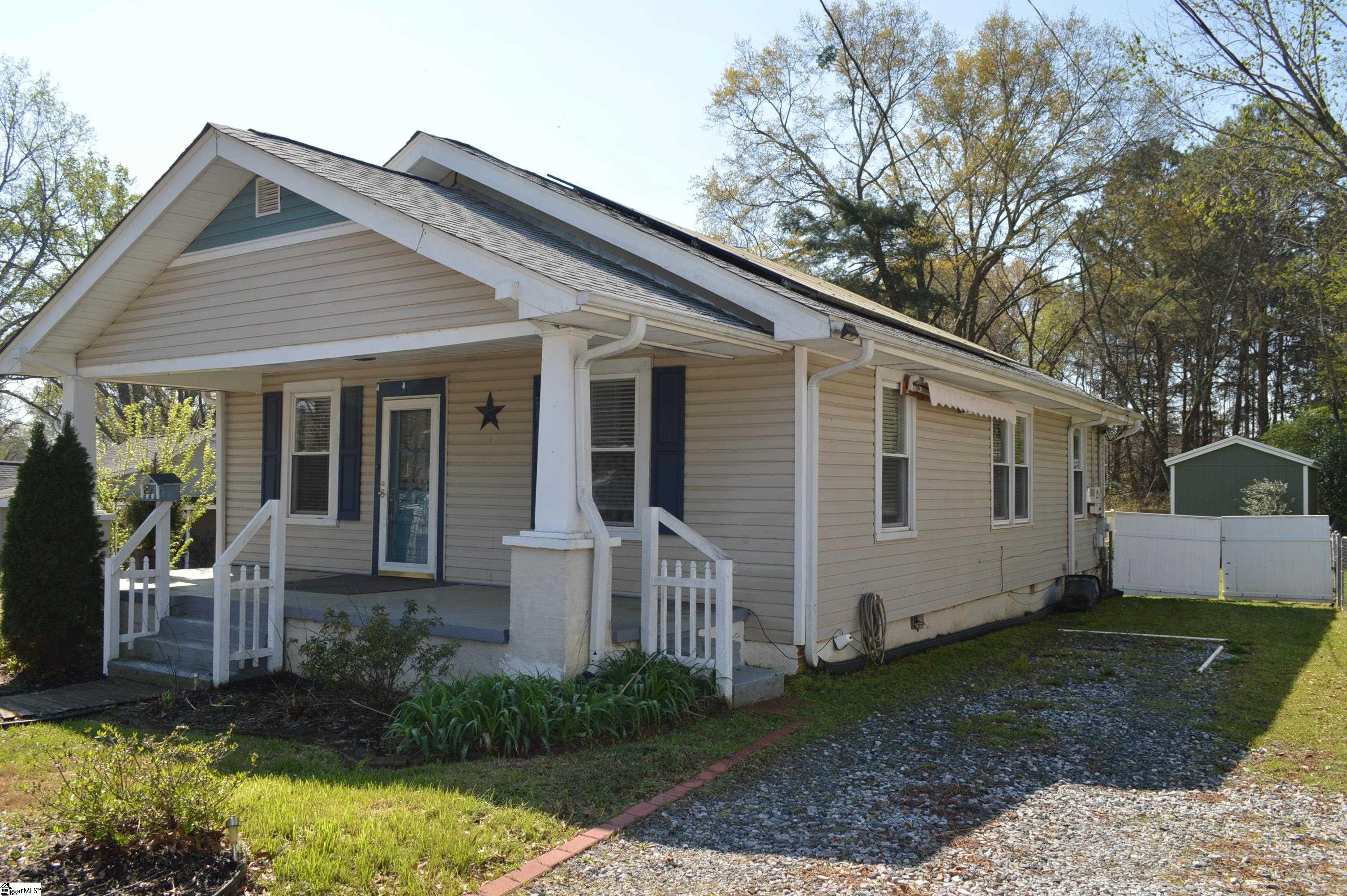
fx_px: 1009
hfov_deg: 67.4
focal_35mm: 27
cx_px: 674
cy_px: 448
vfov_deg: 47.8
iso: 100
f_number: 7.1
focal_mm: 18
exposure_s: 1/200
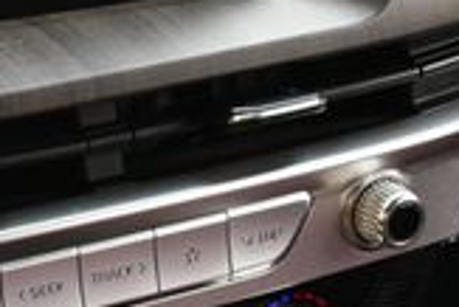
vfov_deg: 9.7
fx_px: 1799
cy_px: 73
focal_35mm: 141
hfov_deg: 13.6
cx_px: -248
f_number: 3.5
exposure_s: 1/250
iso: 450
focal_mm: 18
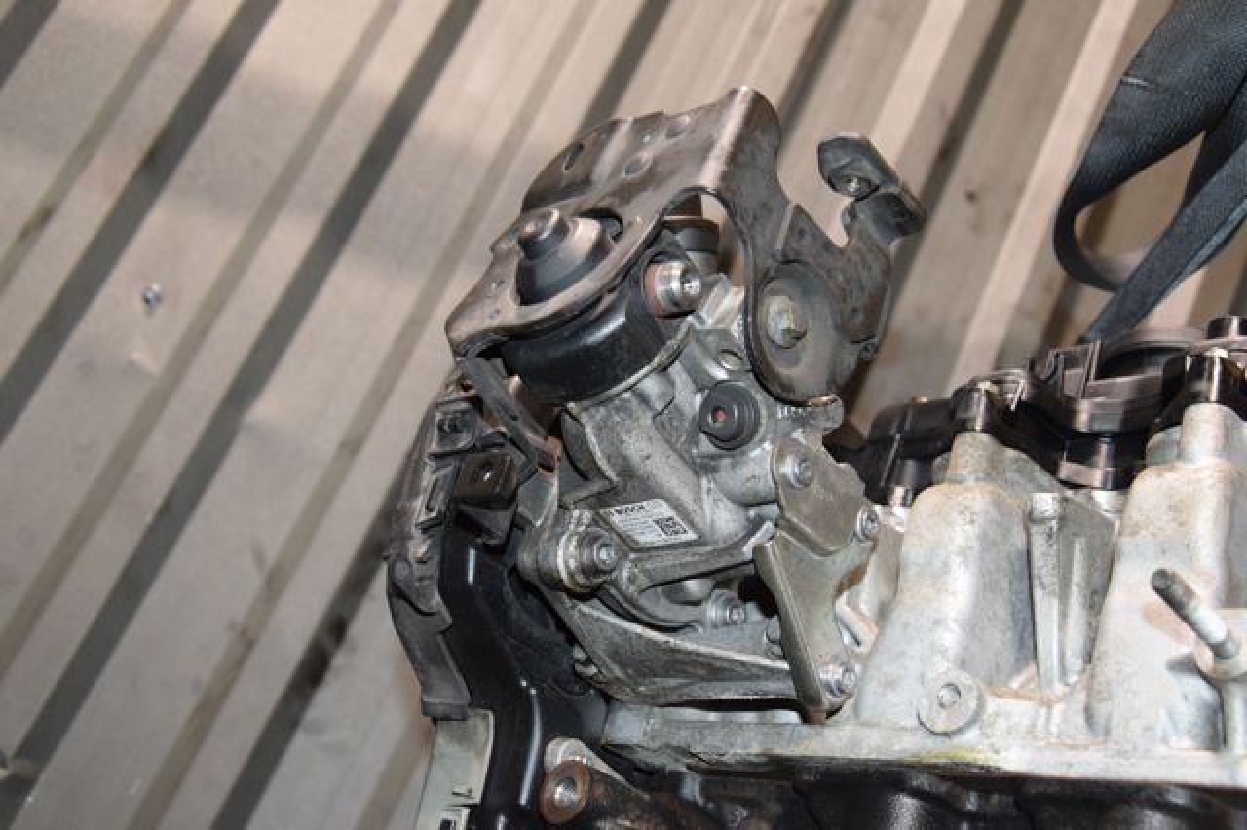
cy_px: 415
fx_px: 1558
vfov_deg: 29.8
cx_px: 624
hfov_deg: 43.6
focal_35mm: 45
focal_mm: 30
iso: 1600
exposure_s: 1/60
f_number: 5.6
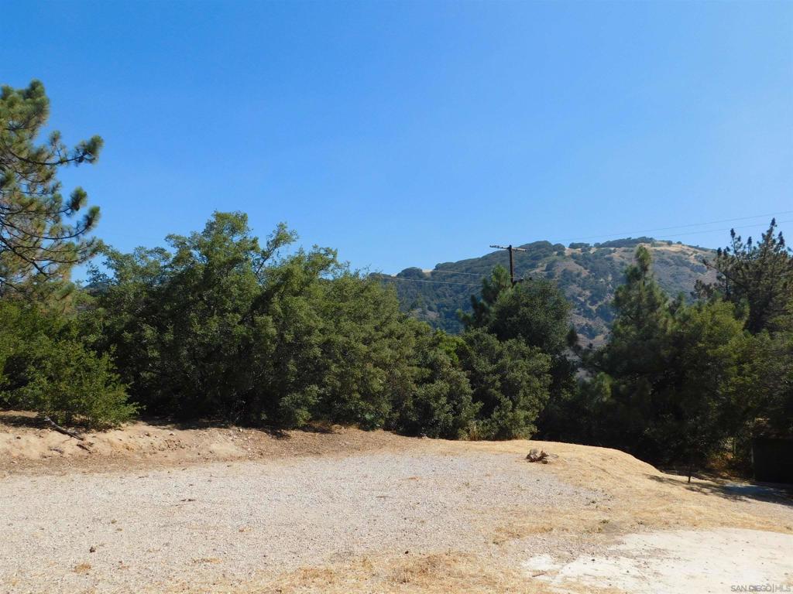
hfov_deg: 63.4
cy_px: 297
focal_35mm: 28
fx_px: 641
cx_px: 396
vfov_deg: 49.7
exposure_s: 1/400
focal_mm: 4.9
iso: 125
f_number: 6.4
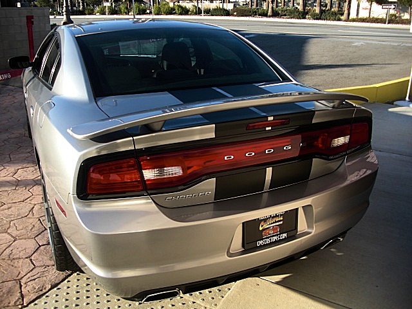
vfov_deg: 39.7
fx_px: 428
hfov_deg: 51.4
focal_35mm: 36
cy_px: 154
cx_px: 206
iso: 50
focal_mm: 6.3
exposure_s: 1/320
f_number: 2.8
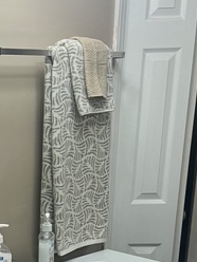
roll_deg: +1.9
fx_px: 531
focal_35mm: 70
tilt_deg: -16.2
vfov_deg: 26.3
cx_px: -20
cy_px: 260
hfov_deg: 20.1
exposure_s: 1/60
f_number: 1.5
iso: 80
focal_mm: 5.7
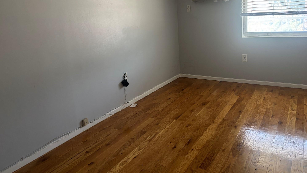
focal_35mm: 29
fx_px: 236
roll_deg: +4.0
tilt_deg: -11.4
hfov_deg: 66.1
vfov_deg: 39.8
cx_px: 155
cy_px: 60
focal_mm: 5.96
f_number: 1.6
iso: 125
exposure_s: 1/82
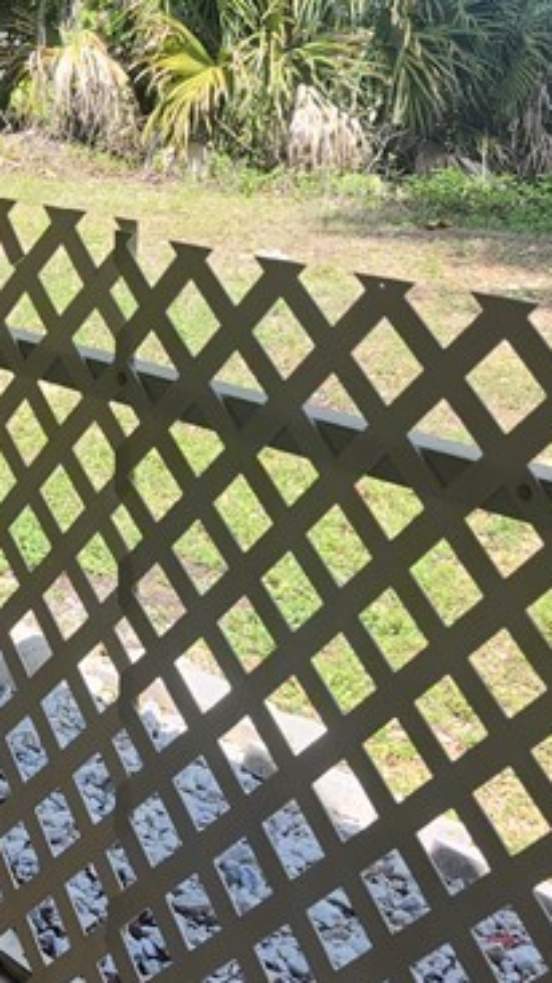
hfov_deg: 16.3
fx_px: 1824
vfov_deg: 29.5
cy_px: 204
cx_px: -161
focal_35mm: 70
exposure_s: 1/224
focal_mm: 5.54
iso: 25
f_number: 1.8
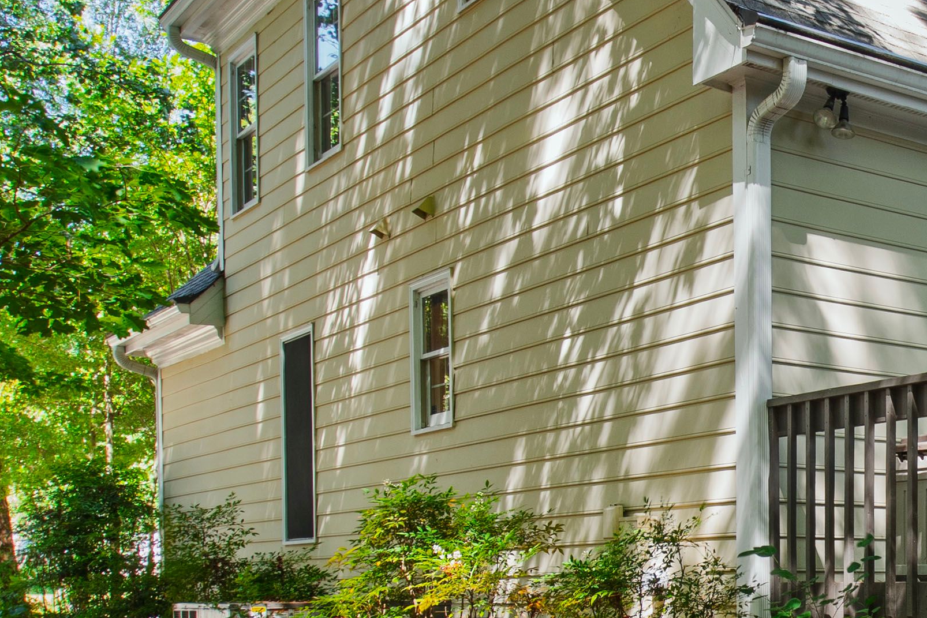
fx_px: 1339
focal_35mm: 52
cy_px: 491
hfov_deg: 34.4
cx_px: 949
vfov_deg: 25.6
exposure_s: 1/10
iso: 100
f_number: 8
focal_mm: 10
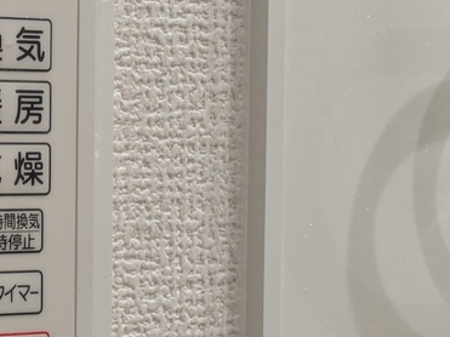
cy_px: 193
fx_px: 1715
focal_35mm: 132
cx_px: -107
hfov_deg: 14.4
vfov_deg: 11.2
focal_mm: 5.43
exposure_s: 1/60
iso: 114
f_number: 1.89
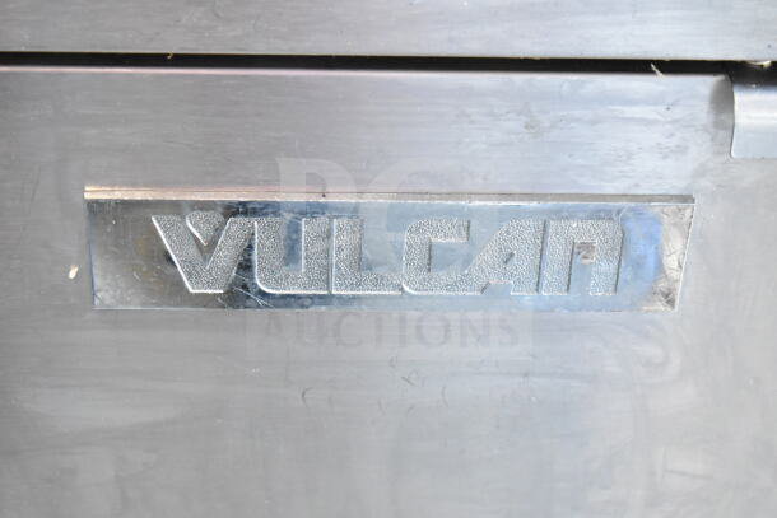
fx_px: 1781
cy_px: 259
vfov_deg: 16.6
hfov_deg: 24.6
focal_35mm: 82
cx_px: 388
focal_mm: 55
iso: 7200
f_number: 5.6
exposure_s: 1/100
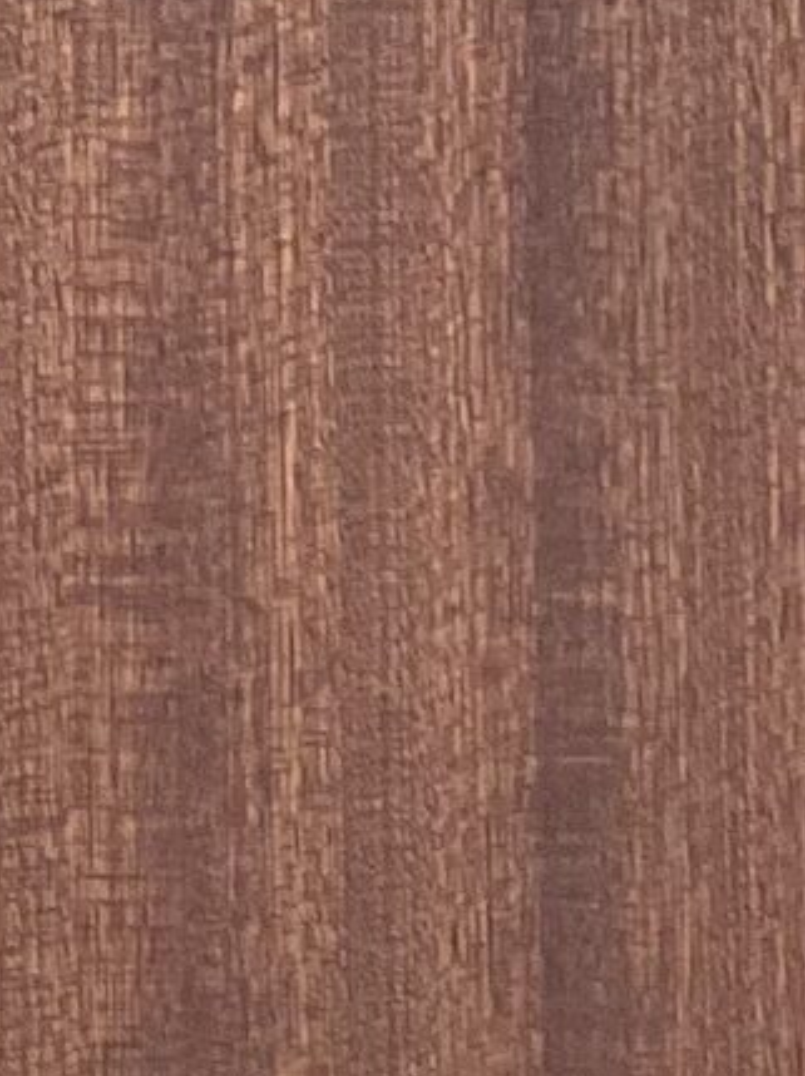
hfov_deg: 3.2
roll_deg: +2.0
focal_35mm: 460
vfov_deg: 4.3
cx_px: -115
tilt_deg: -12.6
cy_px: 1971
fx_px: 14284
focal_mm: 9
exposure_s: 1/80
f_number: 2.8
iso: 250
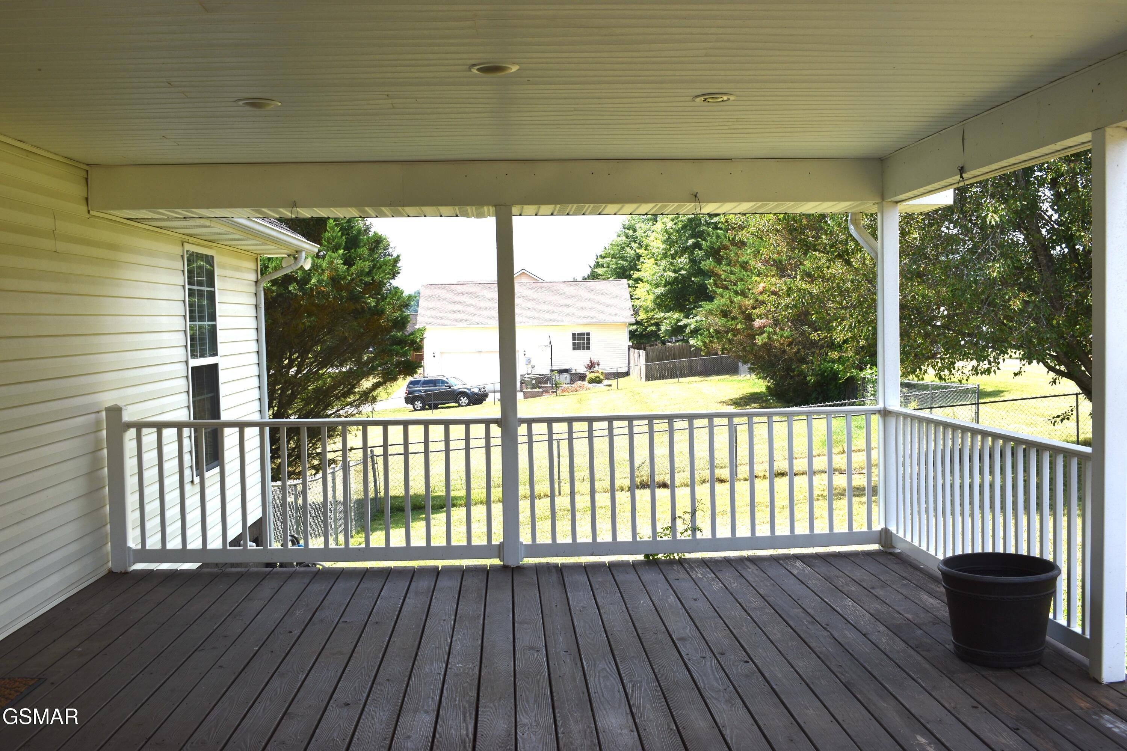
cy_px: 376
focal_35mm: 34
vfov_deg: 38.4
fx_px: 1080
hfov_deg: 55.1
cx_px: 564
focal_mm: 23
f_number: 8
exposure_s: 1/250
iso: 100
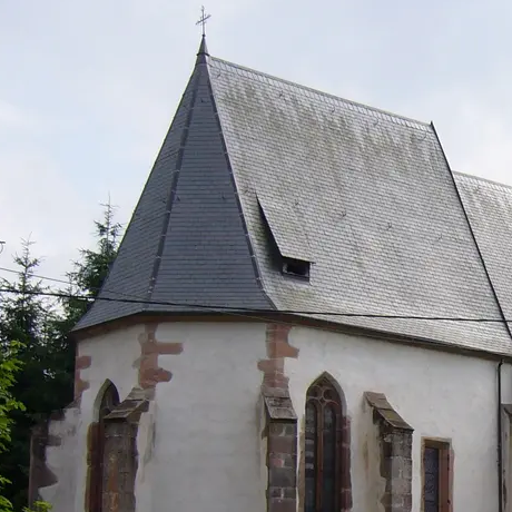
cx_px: 541
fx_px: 1439
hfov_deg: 19.4
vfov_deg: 20.1
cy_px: 356
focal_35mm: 86
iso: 80
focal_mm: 5.8
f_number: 2.8
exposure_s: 1/400
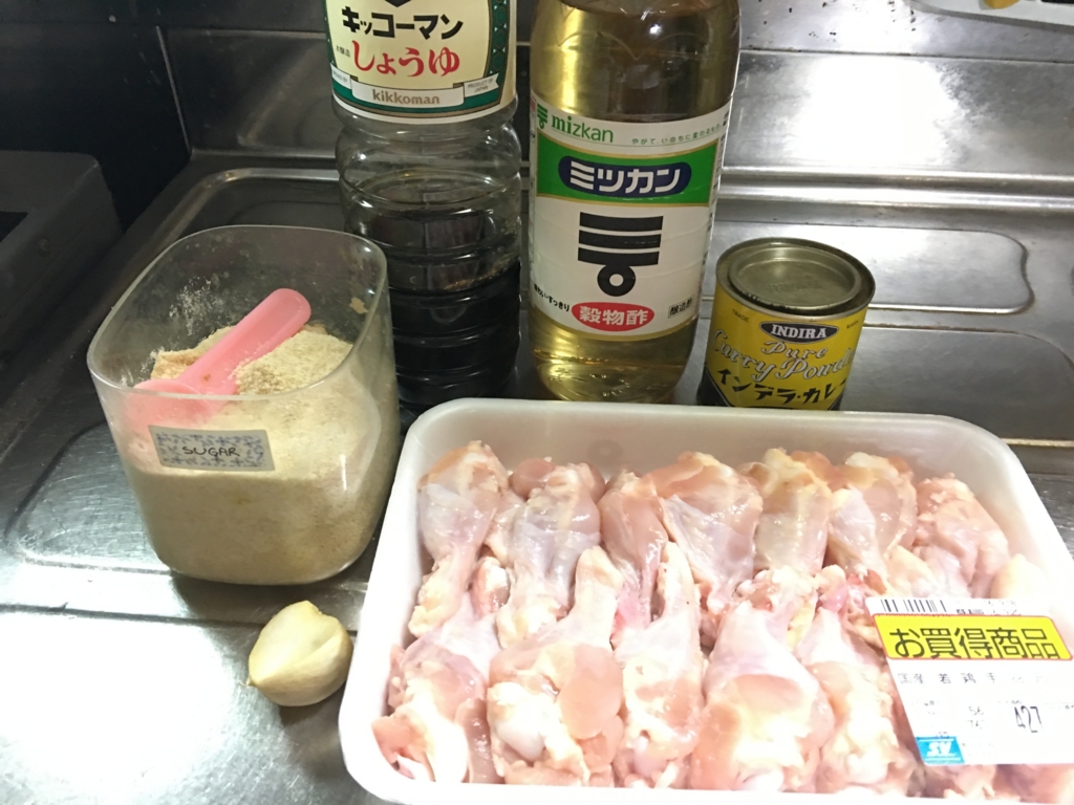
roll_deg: +0.0
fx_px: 900
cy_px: 402
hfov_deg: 61.7
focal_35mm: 29
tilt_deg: -37.8
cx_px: 537
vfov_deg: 48.2
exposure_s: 1/4
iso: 64
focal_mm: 4.15
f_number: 2.2
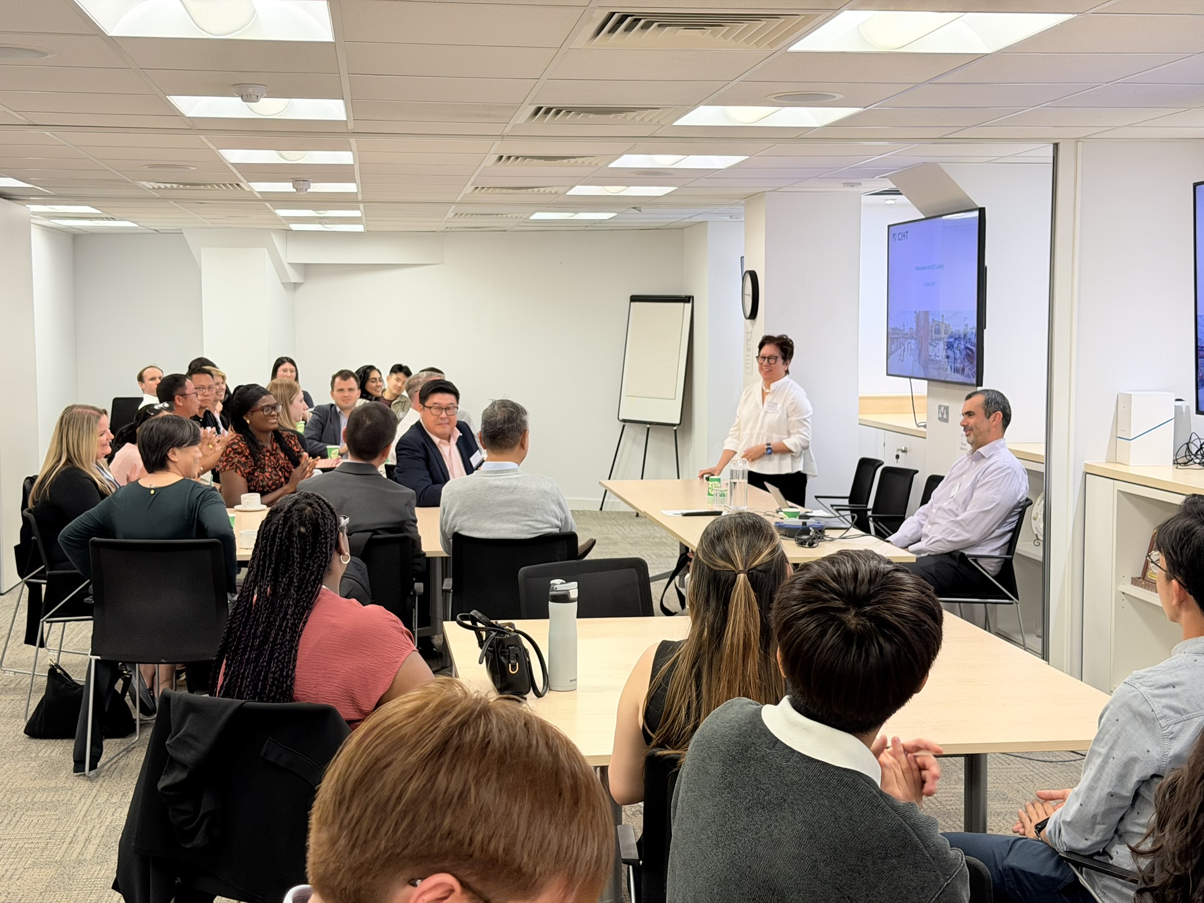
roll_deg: -0.2
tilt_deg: -4.8
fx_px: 1670
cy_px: 452
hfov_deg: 39.7
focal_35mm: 48
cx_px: 602
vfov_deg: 30.3
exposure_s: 1/50
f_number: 1.78
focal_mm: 6.76
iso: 160
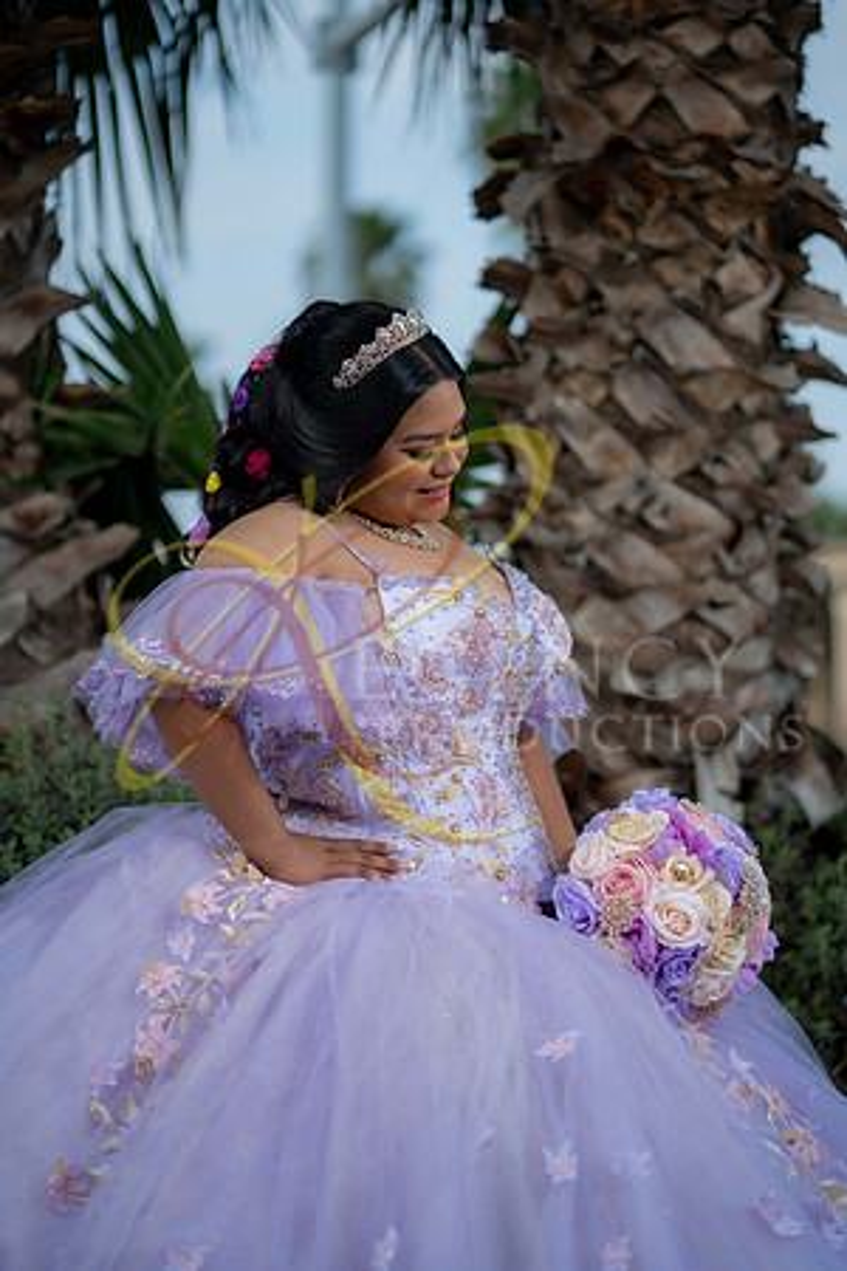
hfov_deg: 16.1
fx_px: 3000
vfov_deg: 23.9
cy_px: 636
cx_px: 424
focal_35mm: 85
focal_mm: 85
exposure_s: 1/2500
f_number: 1.8
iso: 125
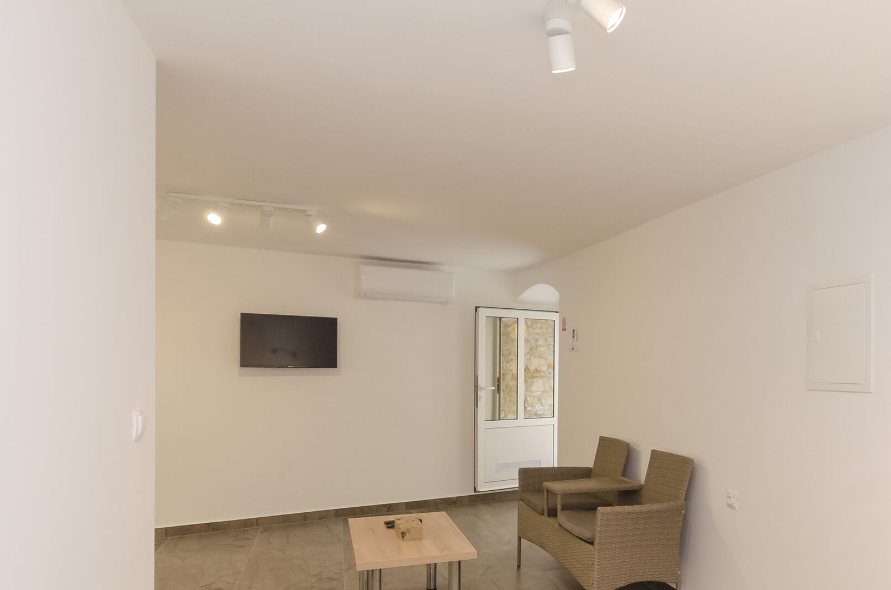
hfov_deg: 67.7
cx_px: 588
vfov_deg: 48.8
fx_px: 642
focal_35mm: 26
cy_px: 375
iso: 560
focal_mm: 10
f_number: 4
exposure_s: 1/60
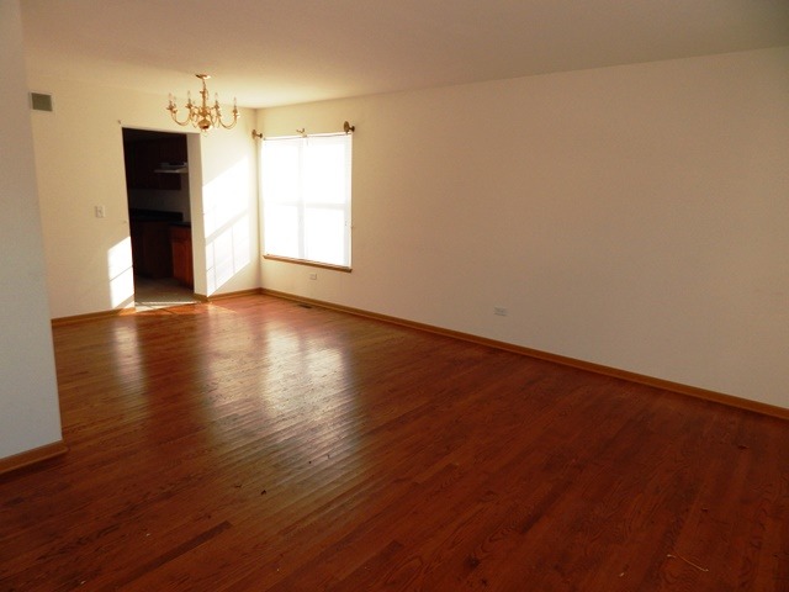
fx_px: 501
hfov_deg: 76.4
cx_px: 394
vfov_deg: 61.1
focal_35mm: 22
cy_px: 296
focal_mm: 4
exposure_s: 1/250
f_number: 3
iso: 220
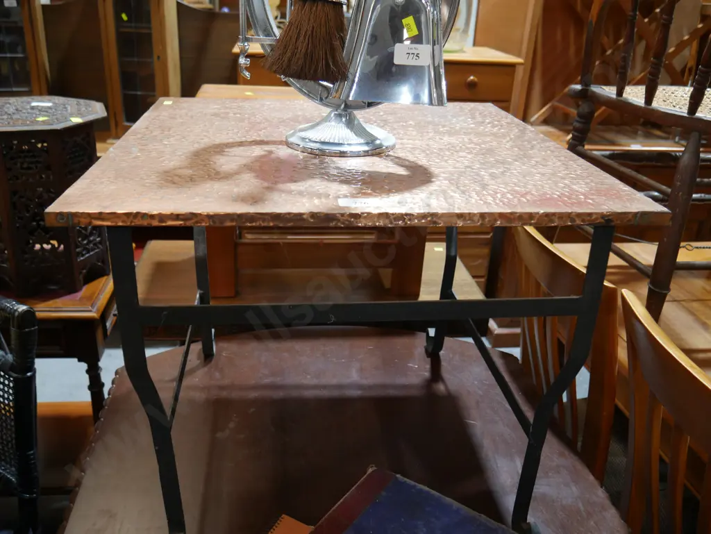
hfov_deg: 56.8
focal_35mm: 32
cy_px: 267
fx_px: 658
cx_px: 356
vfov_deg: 44.2
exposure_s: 1/60
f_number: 3.6
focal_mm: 16
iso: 500
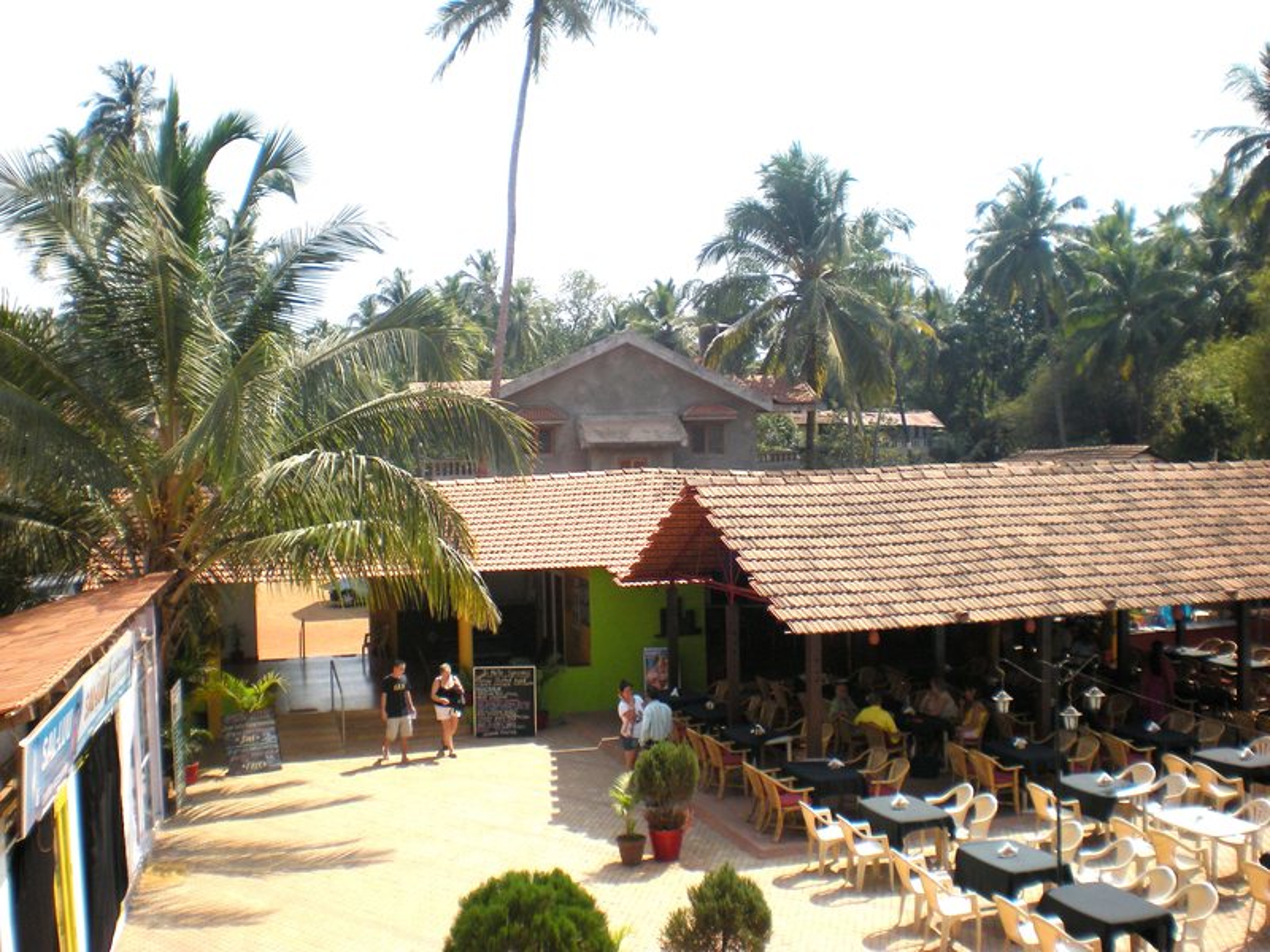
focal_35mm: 38
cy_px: 476
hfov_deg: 49.0
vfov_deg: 37.7
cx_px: 635
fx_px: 1394
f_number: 4.6
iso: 64
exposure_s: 1/483
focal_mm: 6.3
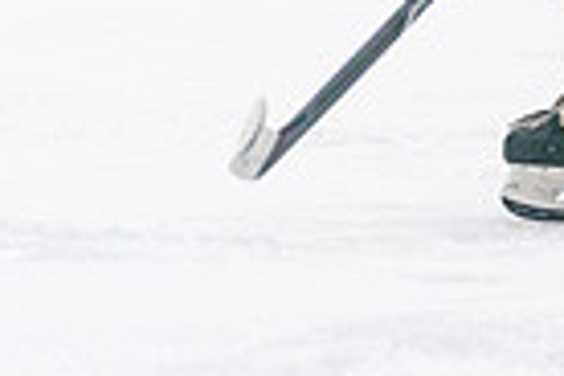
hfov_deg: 3.2
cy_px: -529
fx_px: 9979
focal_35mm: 637
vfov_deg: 2.1
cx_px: 873
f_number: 2.8
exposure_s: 1/1250
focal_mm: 131
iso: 3200
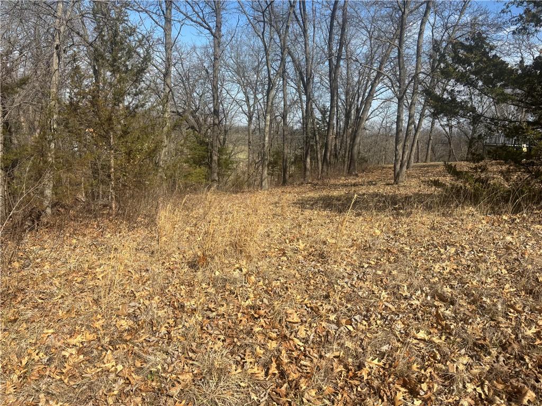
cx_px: 271
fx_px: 407
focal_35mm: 26
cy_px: 203
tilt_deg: -10.2
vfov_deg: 53.1
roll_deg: -4.4
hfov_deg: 67.3
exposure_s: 1/2710
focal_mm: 5.96
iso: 50
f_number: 1.6
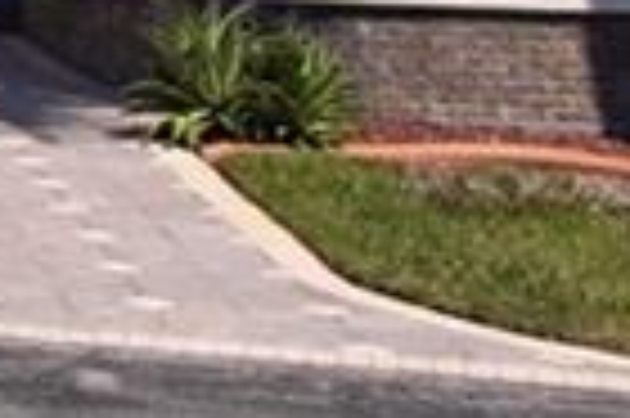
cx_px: -1148
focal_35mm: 110
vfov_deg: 10.5
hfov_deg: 11.9
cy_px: -620
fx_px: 1923
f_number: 11
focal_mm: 10
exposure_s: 1/500
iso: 100
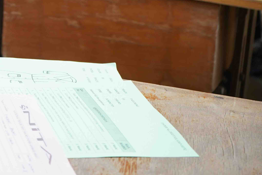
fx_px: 815
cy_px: -77
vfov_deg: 11.8
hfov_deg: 17.3
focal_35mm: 112
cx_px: -63
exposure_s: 1/60
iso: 250
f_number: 4
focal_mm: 38
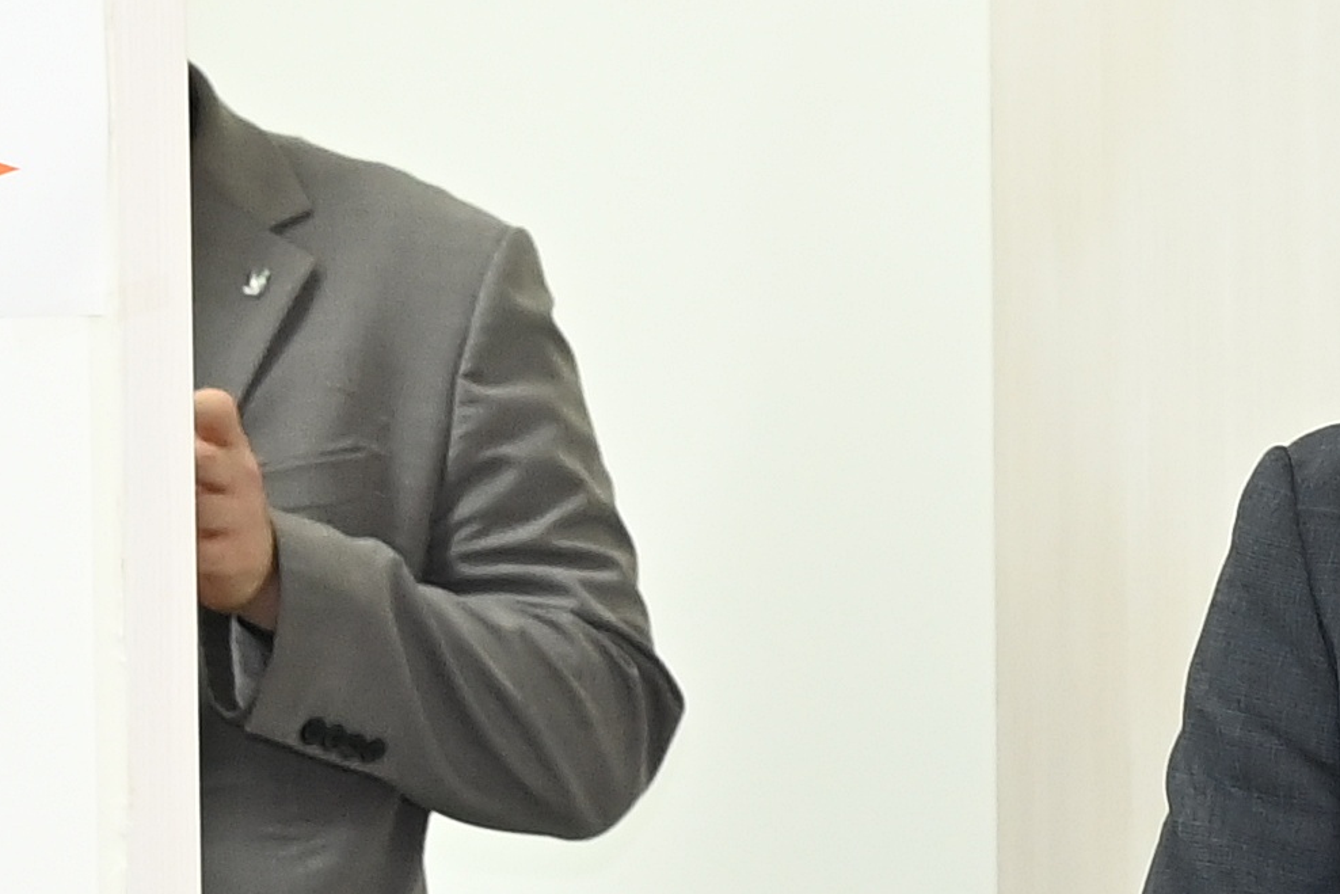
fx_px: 9604
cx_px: 2082
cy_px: 1172
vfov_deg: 5.3
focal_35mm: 258
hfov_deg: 7.8
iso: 2000
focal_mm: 50
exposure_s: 1/160
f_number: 5.6
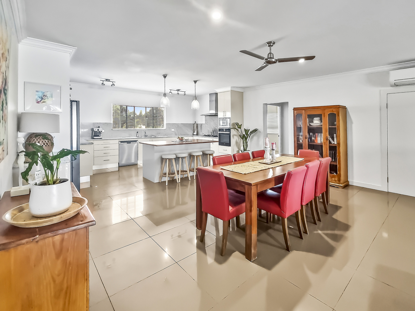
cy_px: 156
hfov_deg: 106.2
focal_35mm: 13
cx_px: 208
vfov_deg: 89.9
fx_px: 156
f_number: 2.2
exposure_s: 1/25
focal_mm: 2.2
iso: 800
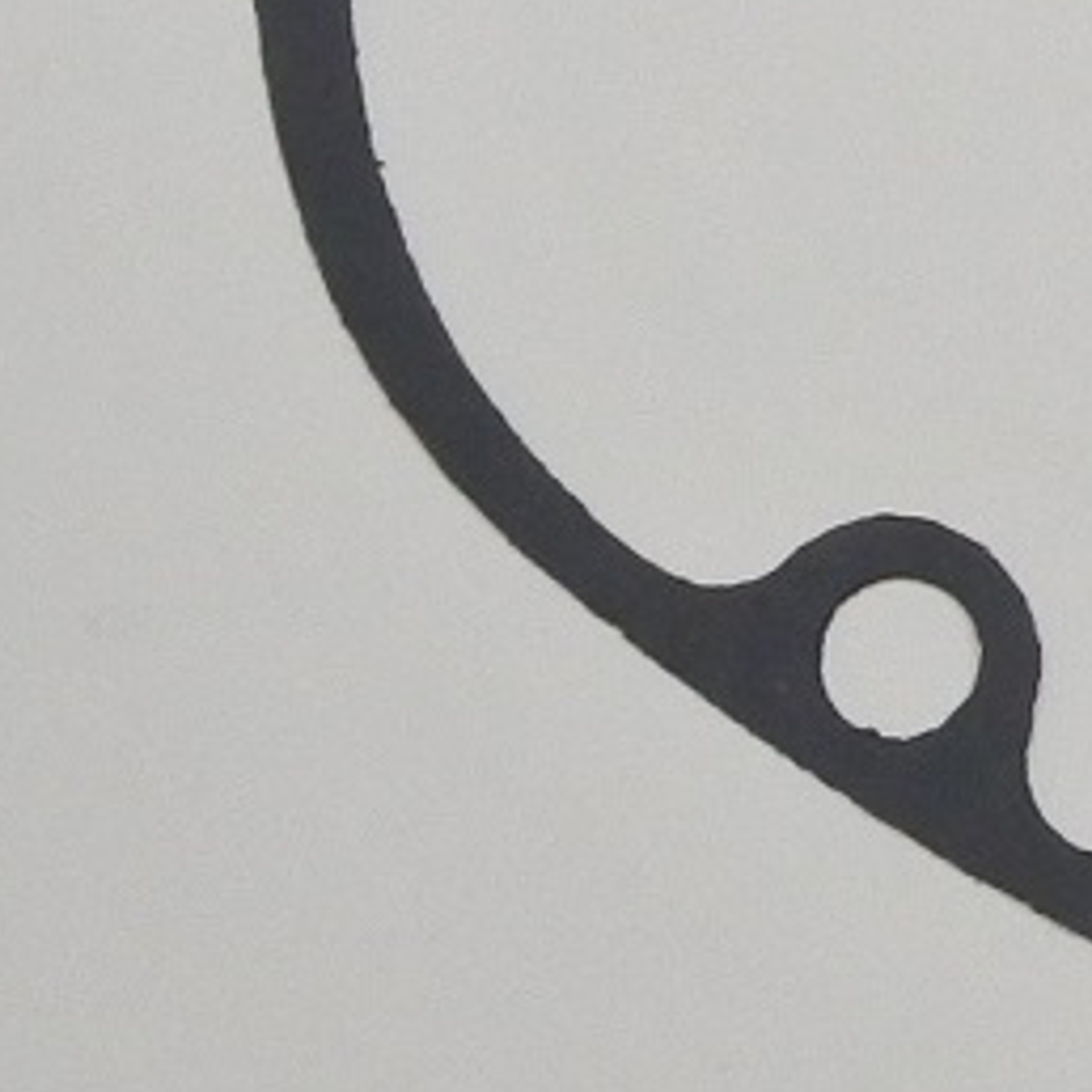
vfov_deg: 5.9
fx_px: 10279
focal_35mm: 288
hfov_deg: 6.0
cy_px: -1077
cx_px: 1945
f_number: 4.5
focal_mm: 18.9
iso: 720
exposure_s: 1/125
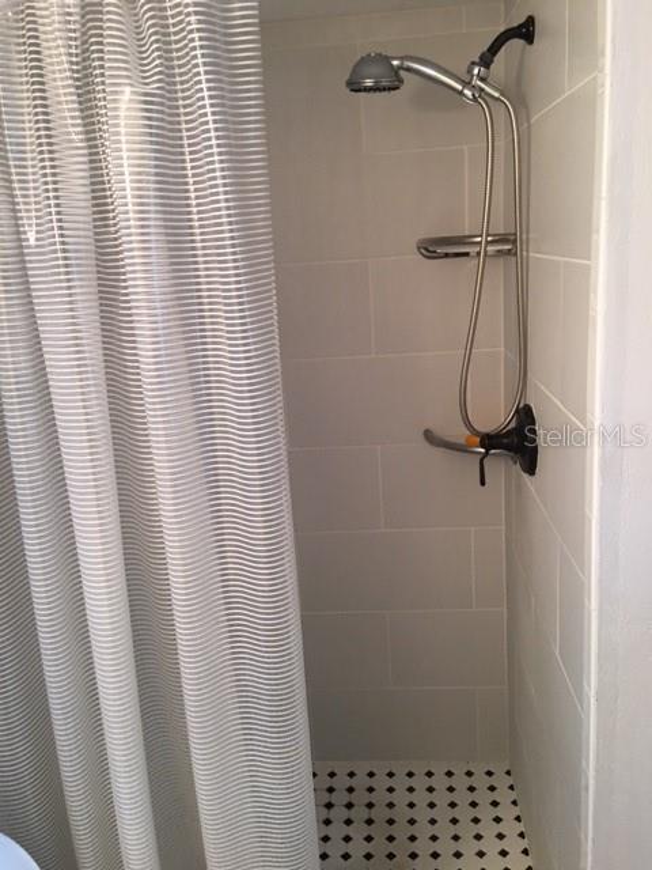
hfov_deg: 48.2
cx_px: 326
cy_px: 435
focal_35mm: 29
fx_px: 728
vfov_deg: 61.7
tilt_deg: -14.7
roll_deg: +2.8
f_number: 2.2
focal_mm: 4.15
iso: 64
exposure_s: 1/15
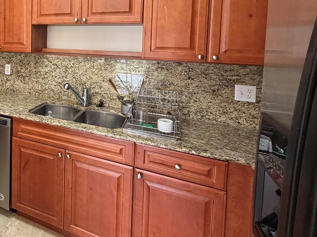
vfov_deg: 50.2
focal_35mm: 26
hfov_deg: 58.9
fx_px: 238
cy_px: 51
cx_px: 40
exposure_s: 1/60
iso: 250
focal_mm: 2.22
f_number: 2.2
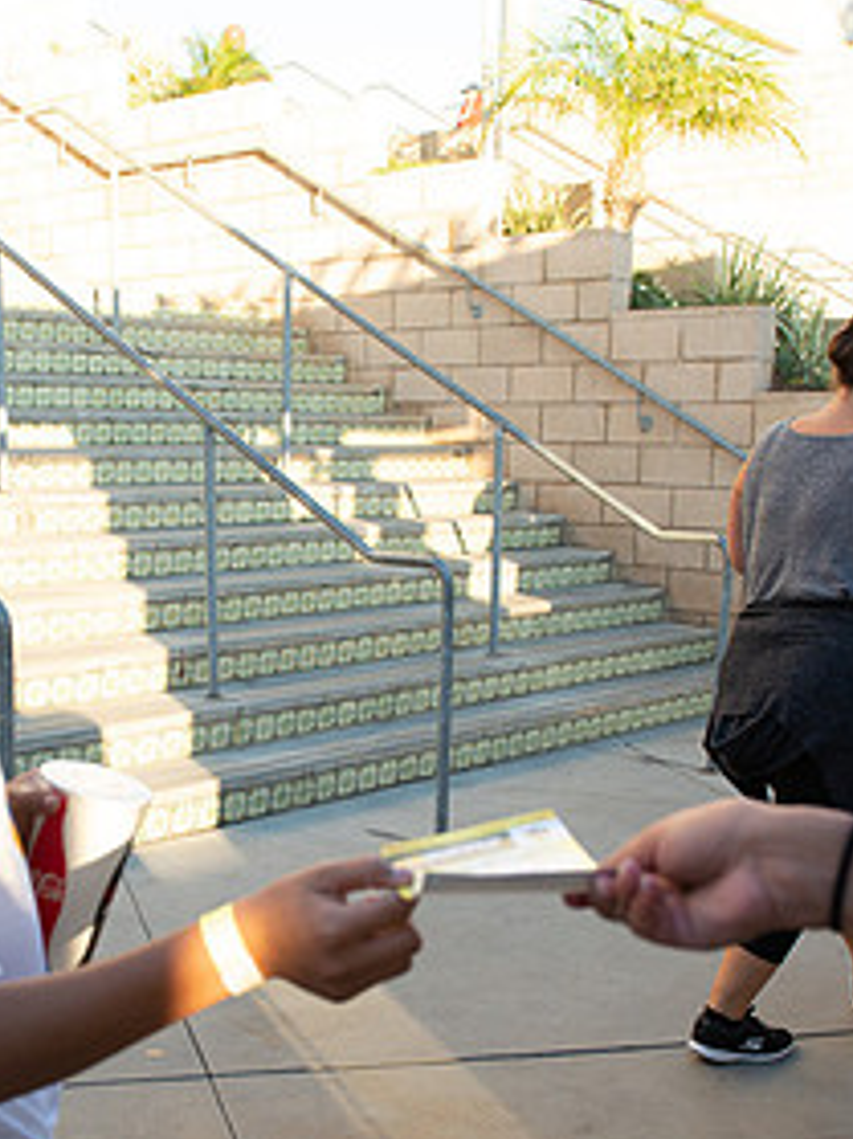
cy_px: 749
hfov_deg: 29.9
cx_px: 257
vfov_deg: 39.3
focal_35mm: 48
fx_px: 1578
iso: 800
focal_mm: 24
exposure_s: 1/640
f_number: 4.5
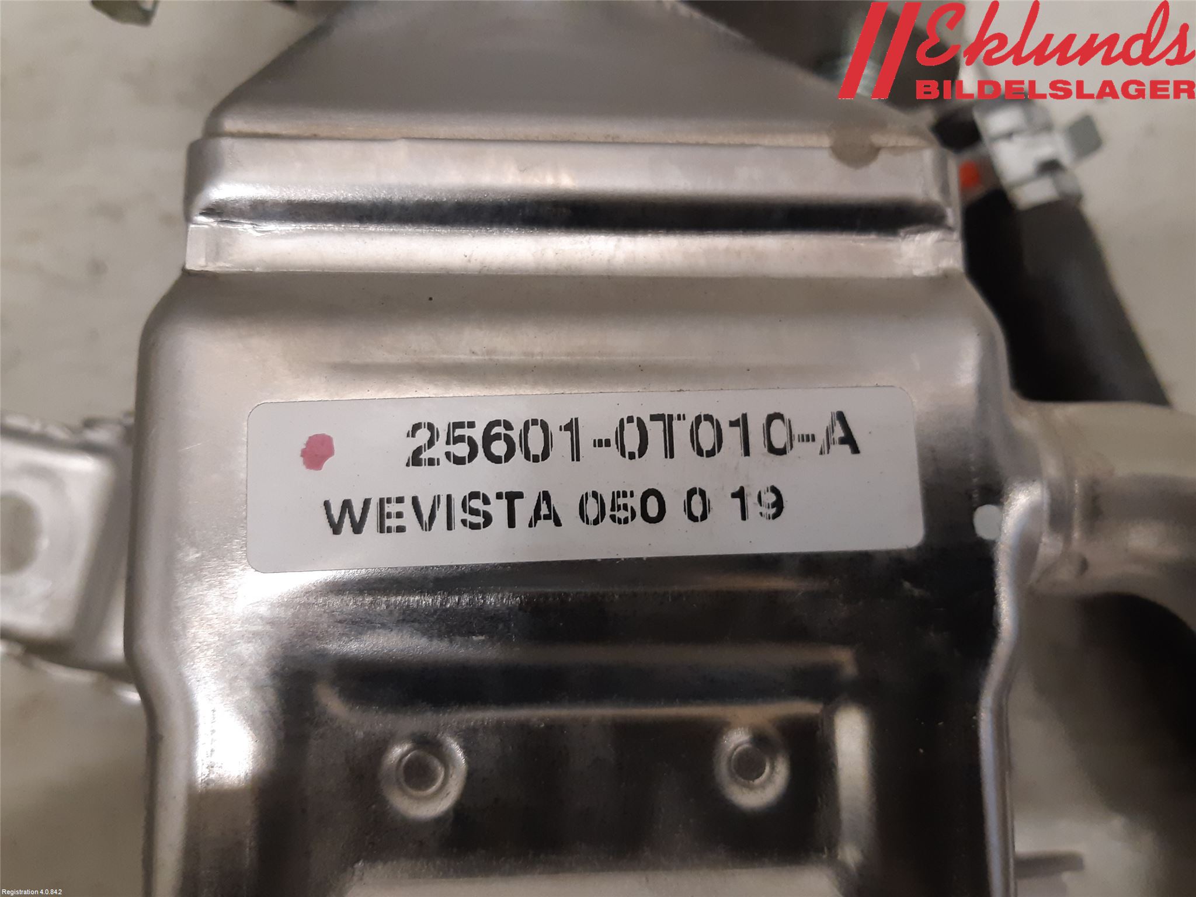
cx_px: 598
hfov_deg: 67.3
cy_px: 448
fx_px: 898
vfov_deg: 53.1
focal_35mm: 26
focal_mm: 3.93
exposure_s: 1/50
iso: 200
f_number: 1.7
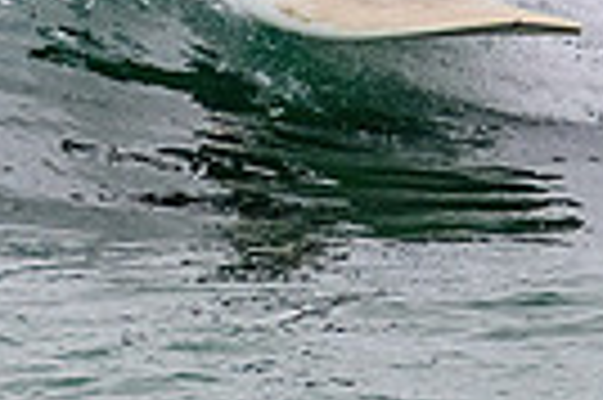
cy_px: -276
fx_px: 58135
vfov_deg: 0.4
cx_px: 104
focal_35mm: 3475
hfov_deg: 0.6
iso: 1000
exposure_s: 1/2000
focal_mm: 800
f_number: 11
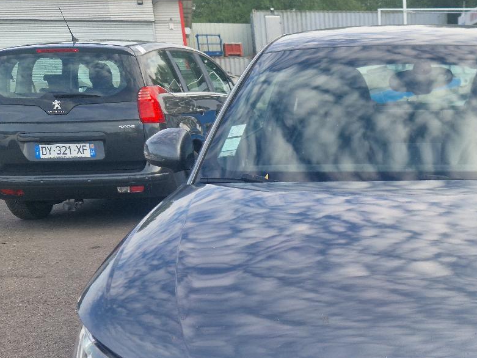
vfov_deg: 26.1
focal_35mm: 53
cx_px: 428
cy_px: 357
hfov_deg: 34.2
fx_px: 730
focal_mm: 5.4
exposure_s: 1/263
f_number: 1.8
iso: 50
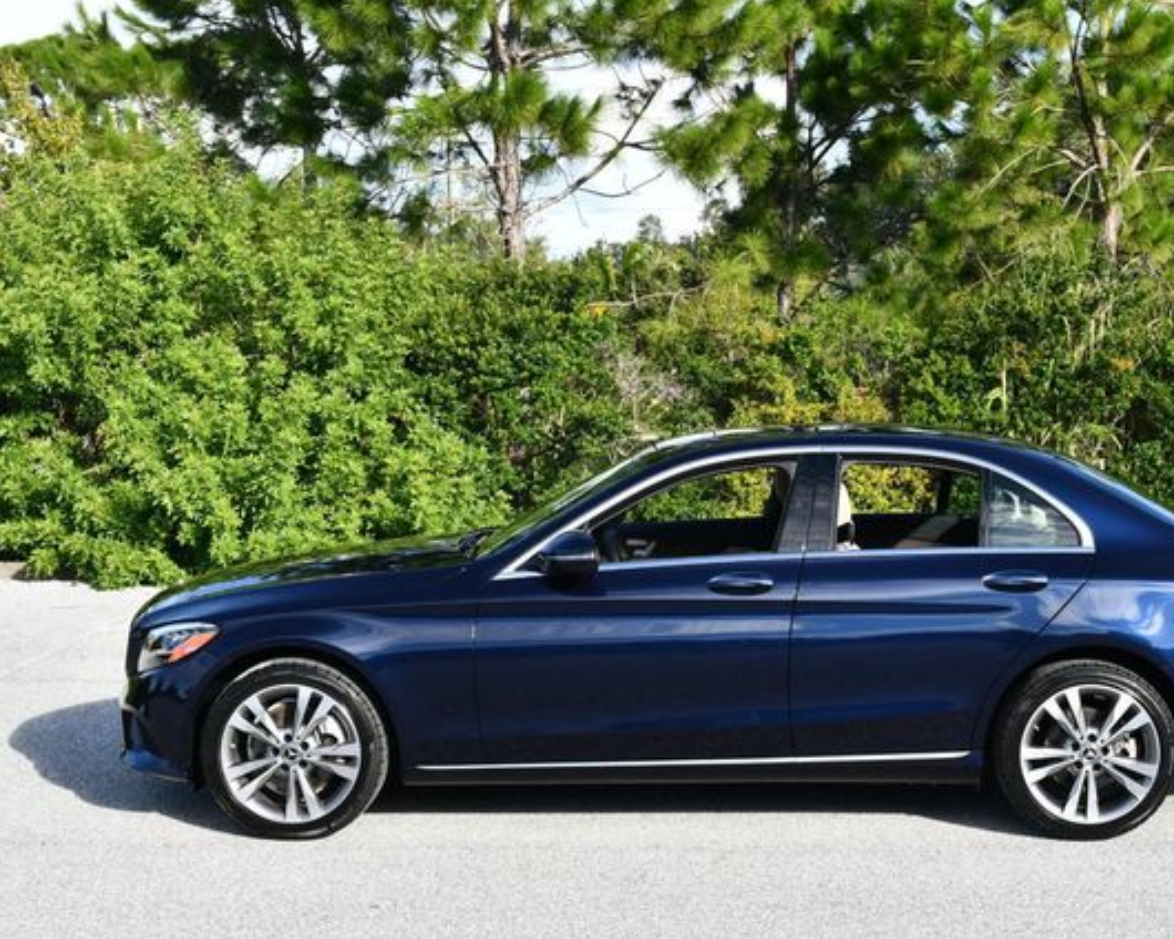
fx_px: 2050
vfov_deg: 25.8
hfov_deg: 31.9
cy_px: 470
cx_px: 707
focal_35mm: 59
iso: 200
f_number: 8
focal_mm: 26
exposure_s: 1/250
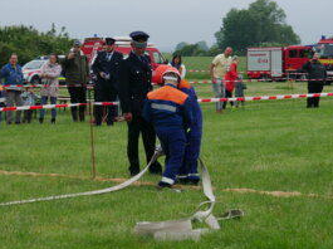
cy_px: 99
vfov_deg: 11.6
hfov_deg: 15.5
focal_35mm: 127
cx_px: 89
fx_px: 1220
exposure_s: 1/250
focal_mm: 42
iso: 200
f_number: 6.3
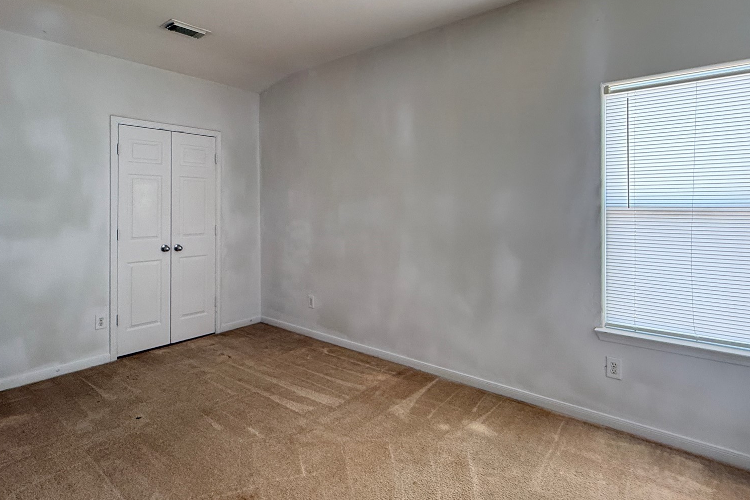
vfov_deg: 61.4
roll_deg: +0.4
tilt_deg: -0.1
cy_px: 202
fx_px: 417
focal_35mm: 20
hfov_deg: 84.0
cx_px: 373
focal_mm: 2.22
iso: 400
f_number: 2.2
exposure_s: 1/60
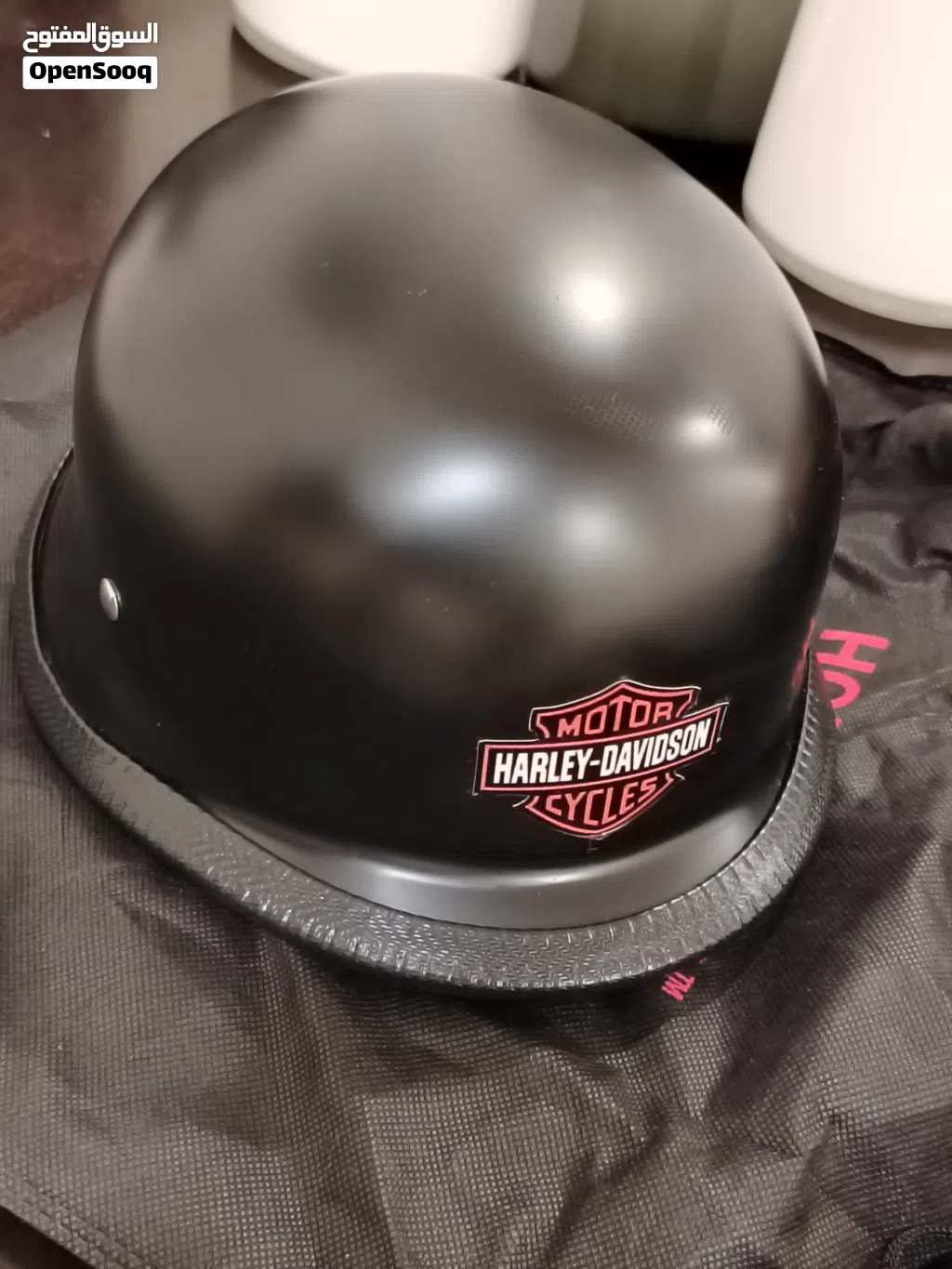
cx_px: 476
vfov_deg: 47.9
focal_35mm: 39
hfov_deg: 36.8
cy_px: 634
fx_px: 1430
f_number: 1.75
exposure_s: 1/25
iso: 1722
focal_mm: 5.25
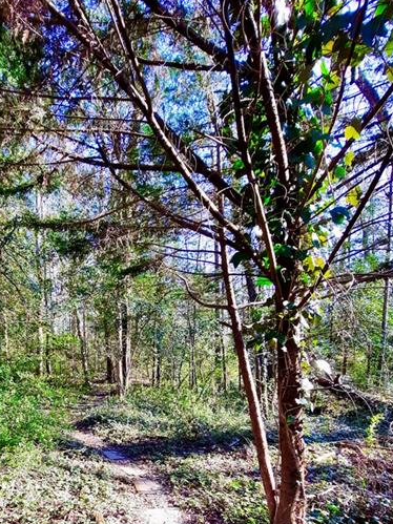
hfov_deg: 63.0
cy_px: 383
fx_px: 303
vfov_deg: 76.6
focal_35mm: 20
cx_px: 110
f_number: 2.2
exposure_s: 1/120
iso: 50
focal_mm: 1.74
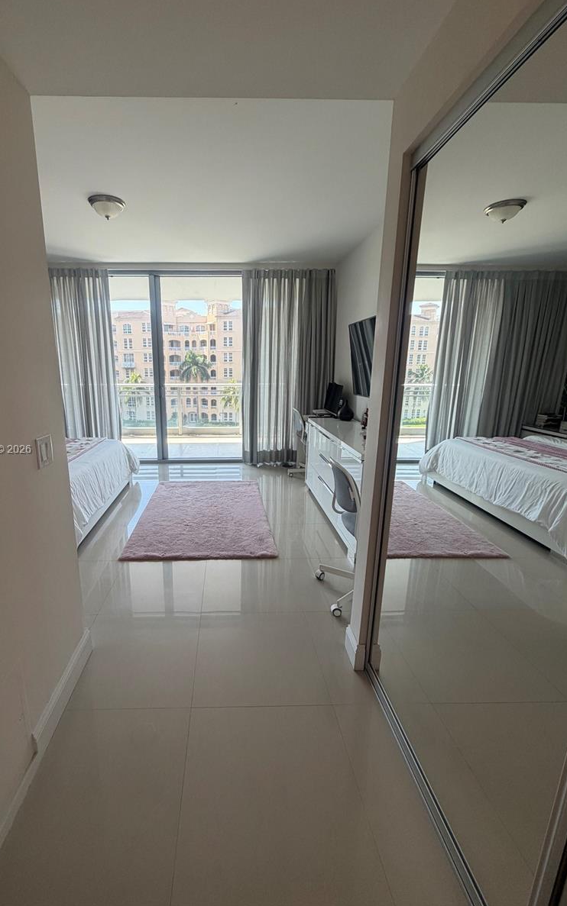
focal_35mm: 15
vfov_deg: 101.5
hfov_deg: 74.2
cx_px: 234
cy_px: 450
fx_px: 371
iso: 80
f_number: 2.2
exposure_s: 1/121
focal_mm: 2.22
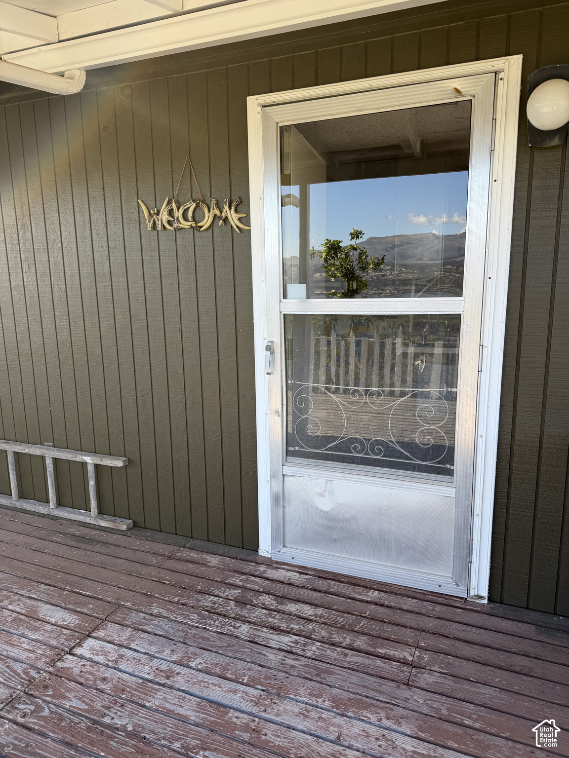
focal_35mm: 24
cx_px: 284
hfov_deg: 56.8
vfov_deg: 71.6
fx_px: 526
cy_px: 379
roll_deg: +2.0
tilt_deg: -11.8
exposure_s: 1/567
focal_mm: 6.76
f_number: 1.78
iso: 80
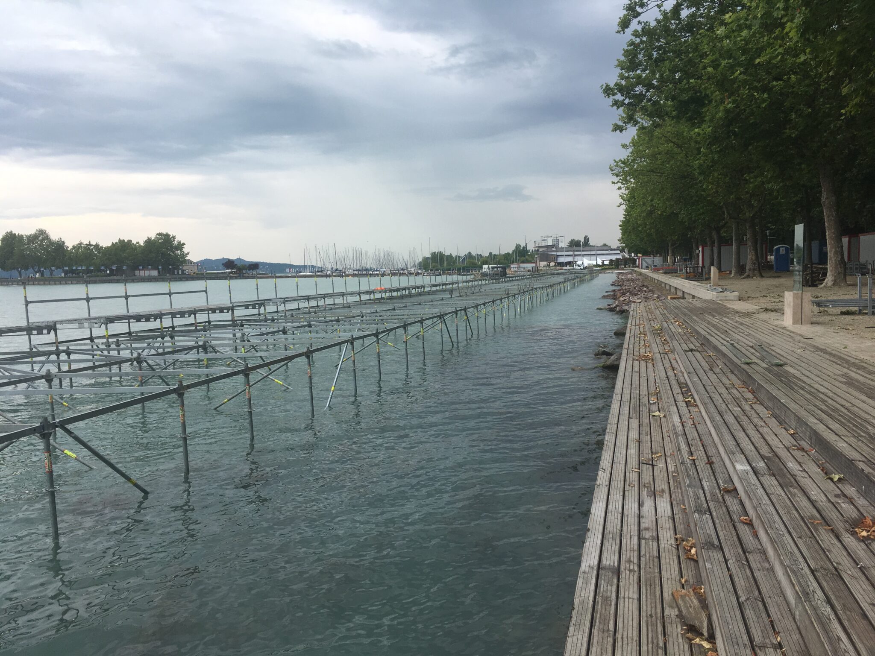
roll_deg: +0.3
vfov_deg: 48.2
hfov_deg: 61.7
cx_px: 438
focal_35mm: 29
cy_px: 328
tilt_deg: -6.5
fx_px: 733
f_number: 2.2
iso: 25
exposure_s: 1/651
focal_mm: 4.15
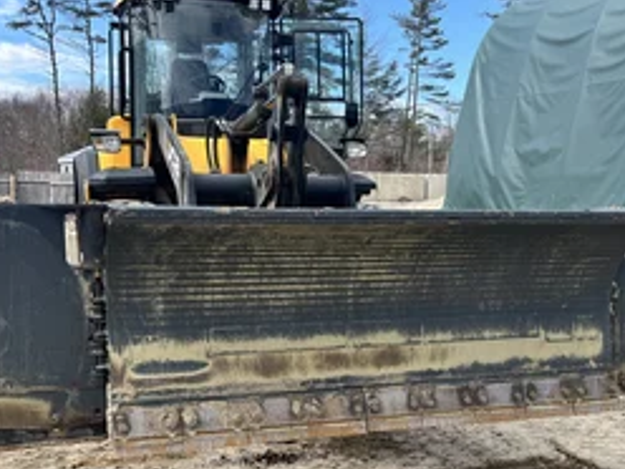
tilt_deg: -11.7
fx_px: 758
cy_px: 350
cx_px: 307
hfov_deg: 44.8
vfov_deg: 33.7
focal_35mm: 42
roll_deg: -3.5
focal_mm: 5.1
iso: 50
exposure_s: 1/1890
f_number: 1.6
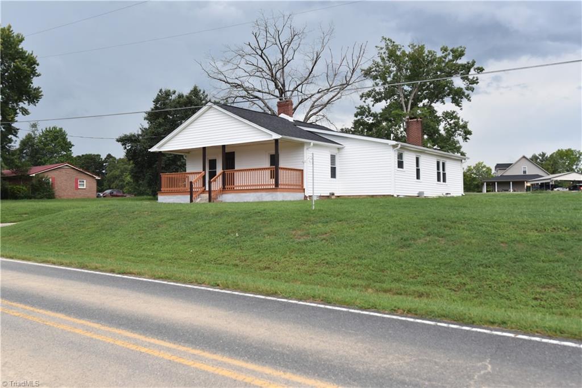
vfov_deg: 37.9
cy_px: 194
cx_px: 291
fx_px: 566
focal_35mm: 35
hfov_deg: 54.4
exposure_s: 1/80
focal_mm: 35
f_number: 8
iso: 1250
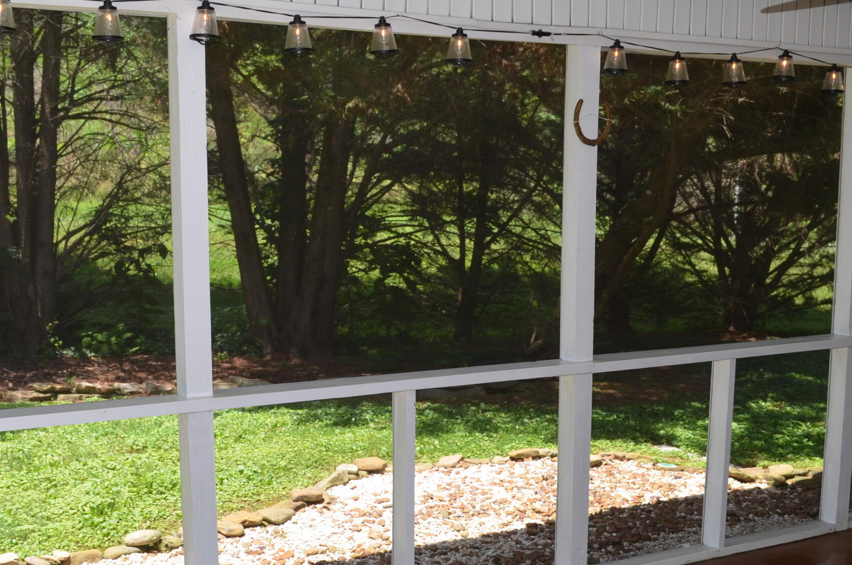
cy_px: 379
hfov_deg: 41.0
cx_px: 343
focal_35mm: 48
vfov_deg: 27.8
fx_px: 1134
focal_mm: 18
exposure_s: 1/200
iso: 100
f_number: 4.5
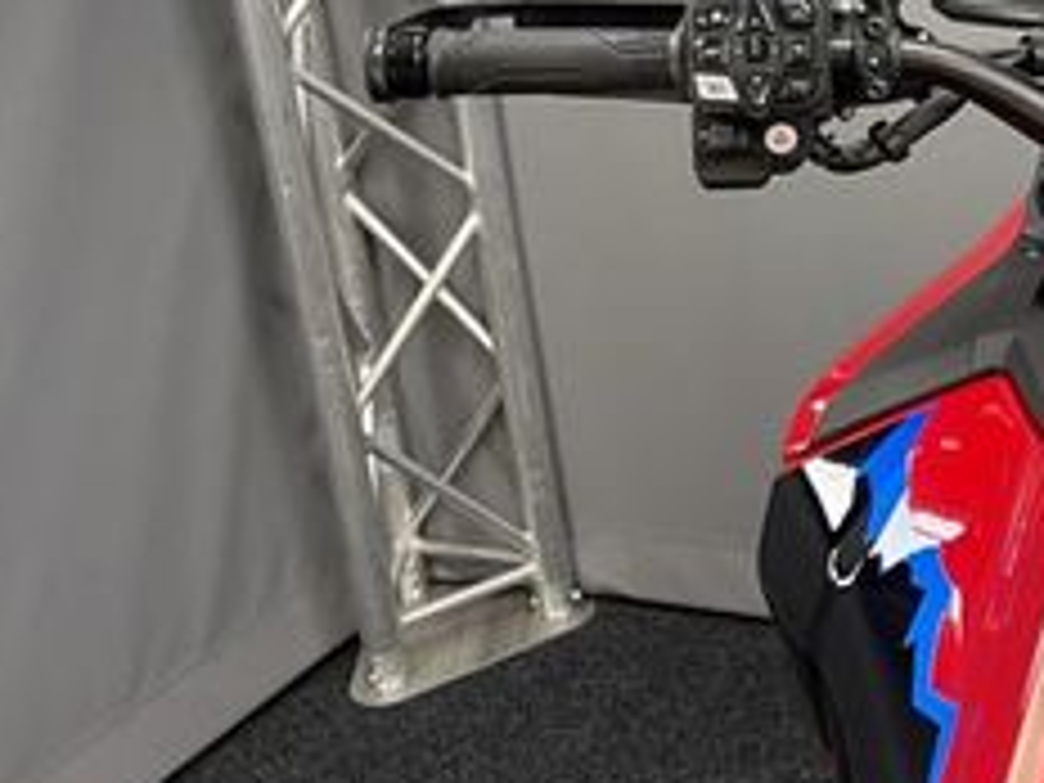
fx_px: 2081
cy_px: 198
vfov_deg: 21.1
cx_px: 1300
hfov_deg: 25.0
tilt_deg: -22.0
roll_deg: +1.1
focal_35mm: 69
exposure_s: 1/50
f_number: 1.6
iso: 80
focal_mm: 5.1
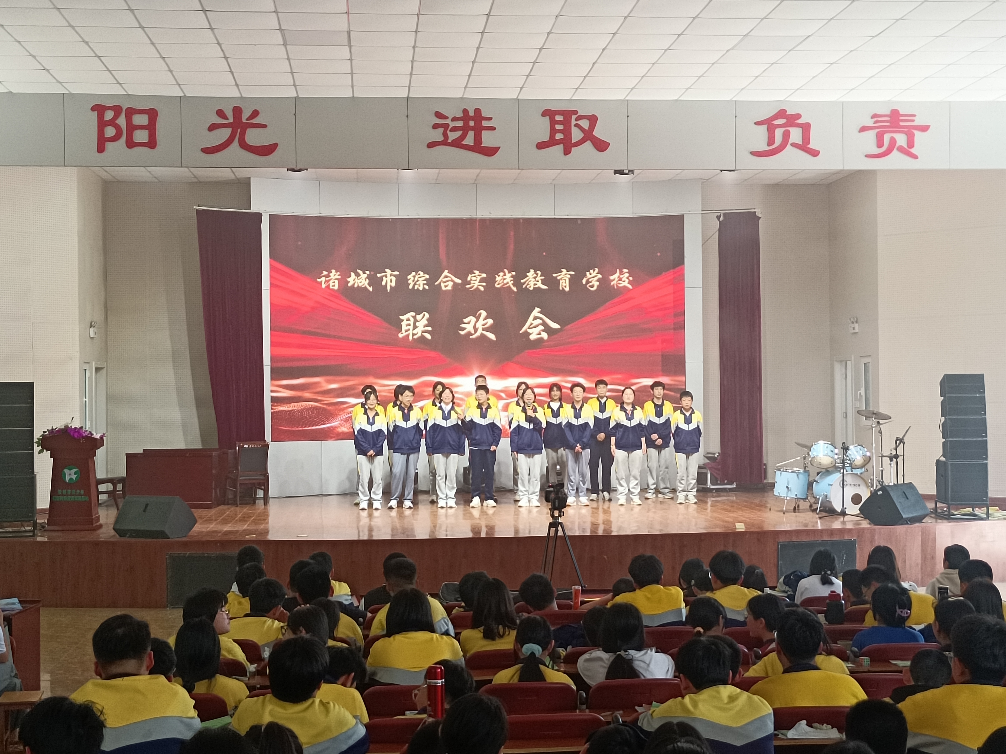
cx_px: 503
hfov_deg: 38.9
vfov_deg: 29.7
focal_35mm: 49
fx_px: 1424
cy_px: 377
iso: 783
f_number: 1.79
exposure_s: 1/60
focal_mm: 4.71
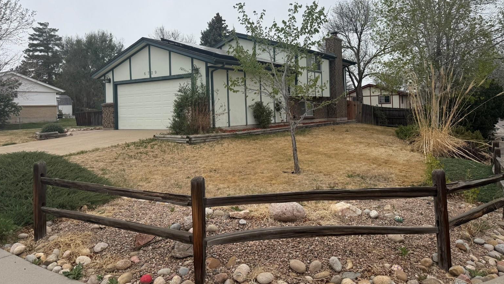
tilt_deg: +1.1
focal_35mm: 27
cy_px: 99
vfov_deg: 42.4
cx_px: 246
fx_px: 361
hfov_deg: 69.8
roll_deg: +2.2
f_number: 1.78
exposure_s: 1/1949
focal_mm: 6.76
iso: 80
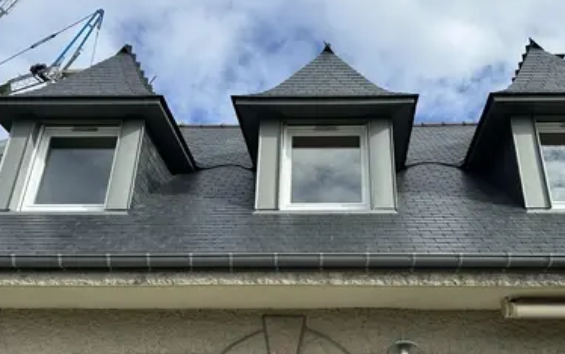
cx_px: 346
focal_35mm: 32
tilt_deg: +24.1
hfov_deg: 59.0
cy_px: 205
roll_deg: -0.5
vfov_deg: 39.4
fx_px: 493
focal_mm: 6.86
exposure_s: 1/3597
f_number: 1.78
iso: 80
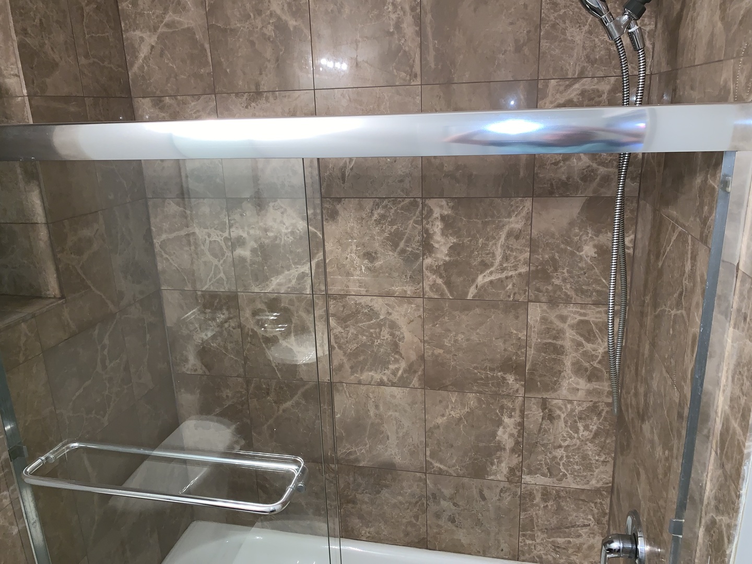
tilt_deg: -17.7
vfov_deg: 53.1
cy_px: 282
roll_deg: +1.4
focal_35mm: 26
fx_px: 565
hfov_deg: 67.3
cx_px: 376
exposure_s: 1/15
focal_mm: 4.25
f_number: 1.8
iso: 50
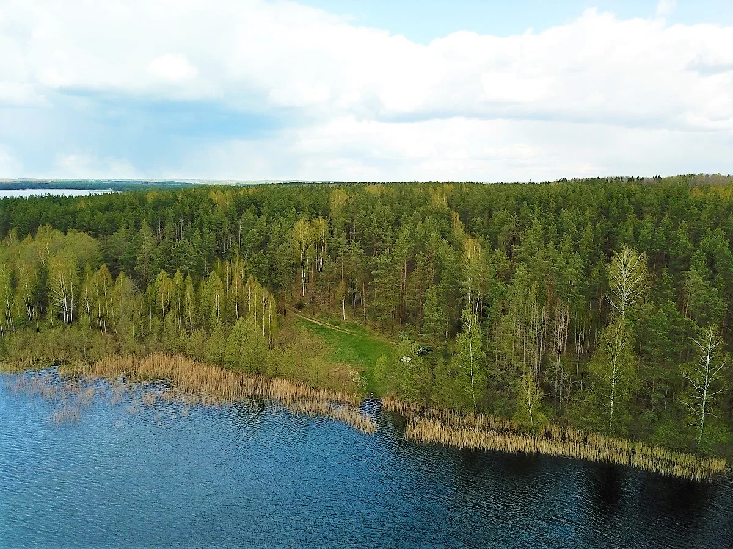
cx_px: 366
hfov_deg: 67.3
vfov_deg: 53.1
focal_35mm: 26
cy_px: 274
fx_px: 551
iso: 138
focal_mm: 4.73
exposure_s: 1/100
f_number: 2.2
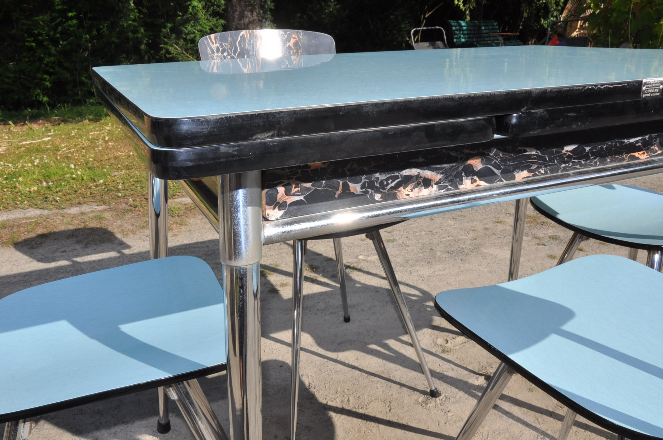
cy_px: 220
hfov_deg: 57.3
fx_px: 607
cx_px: 332
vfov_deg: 39.9
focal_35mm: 33
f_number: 22
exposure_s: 1/200
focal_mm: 22
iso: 320
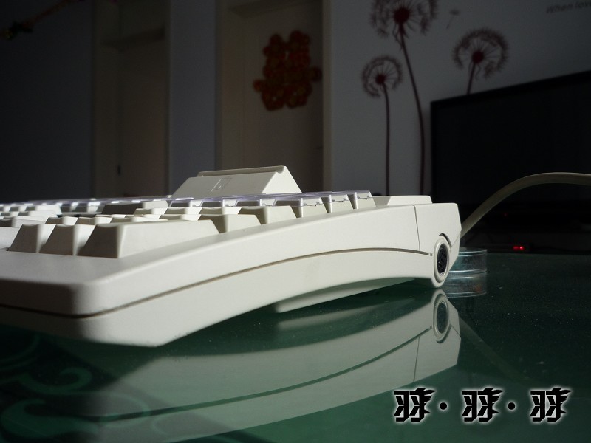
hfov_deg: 56.8
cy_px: 222
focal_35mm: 32
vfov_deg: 44.2
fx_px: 546
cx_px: 296
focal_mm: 5.2
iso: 100
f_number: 3.3
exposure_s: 1/20
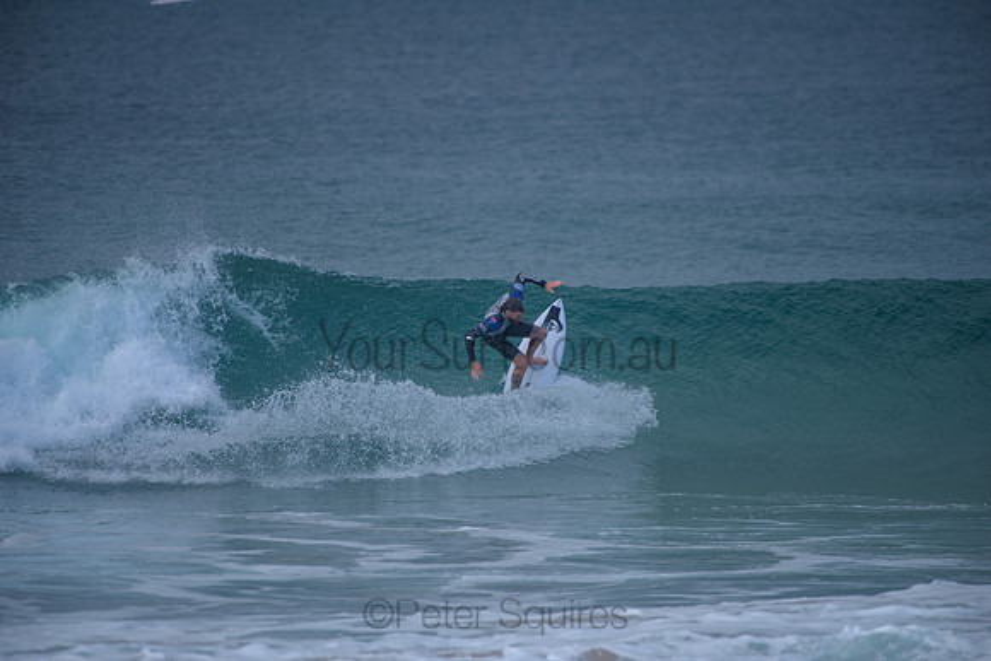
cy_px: 330
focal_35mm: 507
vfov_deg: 2.7
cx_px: 496
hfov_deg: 4.1
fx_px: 13964
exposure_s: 1/800
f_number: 5.6
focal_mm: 500
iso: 140
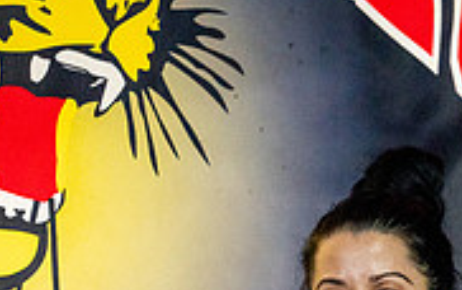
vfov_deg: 2.7
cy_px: 454
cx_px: 602
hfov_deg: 4.3
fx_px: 6136
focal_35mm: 487
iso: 3200
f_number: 2
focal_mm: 150
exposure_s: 1/800
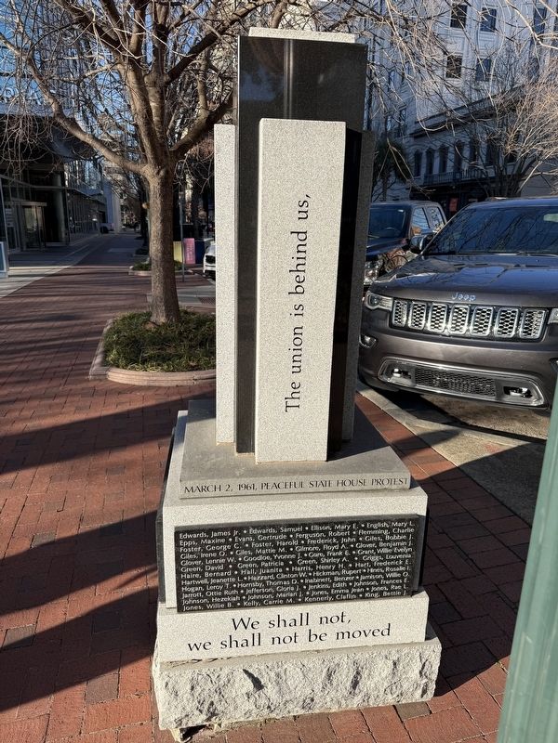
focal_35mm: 24
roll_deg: -1.3
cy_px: 372
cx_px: 279
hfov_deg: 56.8
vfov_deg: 71.6
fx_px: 516
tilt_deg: -14.4
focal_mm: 6.76
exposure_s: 1/2053
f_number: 1.78
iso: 80
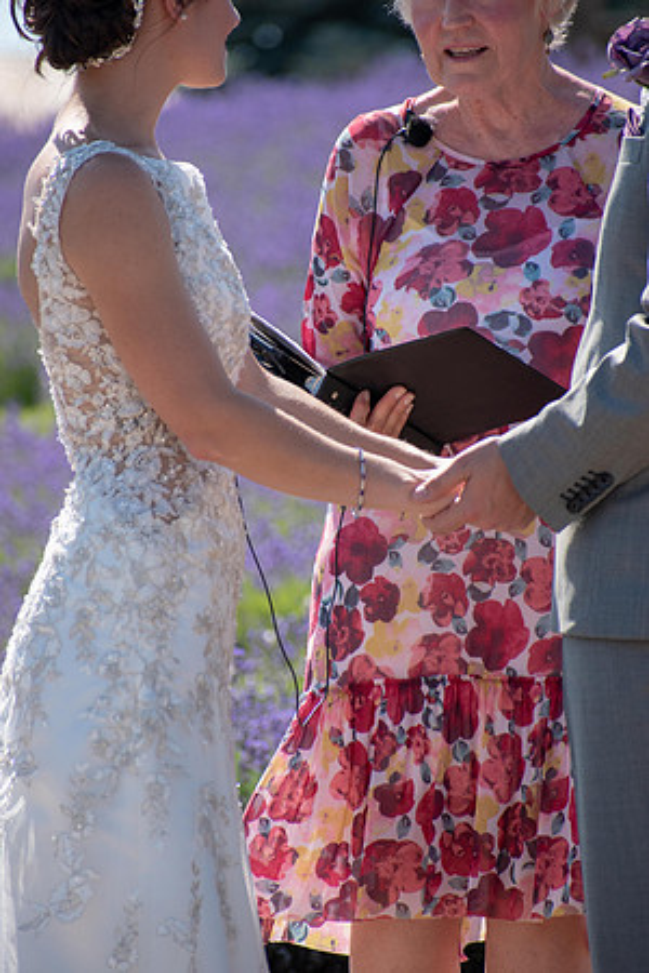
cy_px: 486
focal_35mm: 450
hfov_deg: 3.1
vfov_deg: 4.6
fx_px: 12168
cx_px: 324
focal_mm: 300
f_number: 6.3
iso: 400
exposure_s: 1/1000
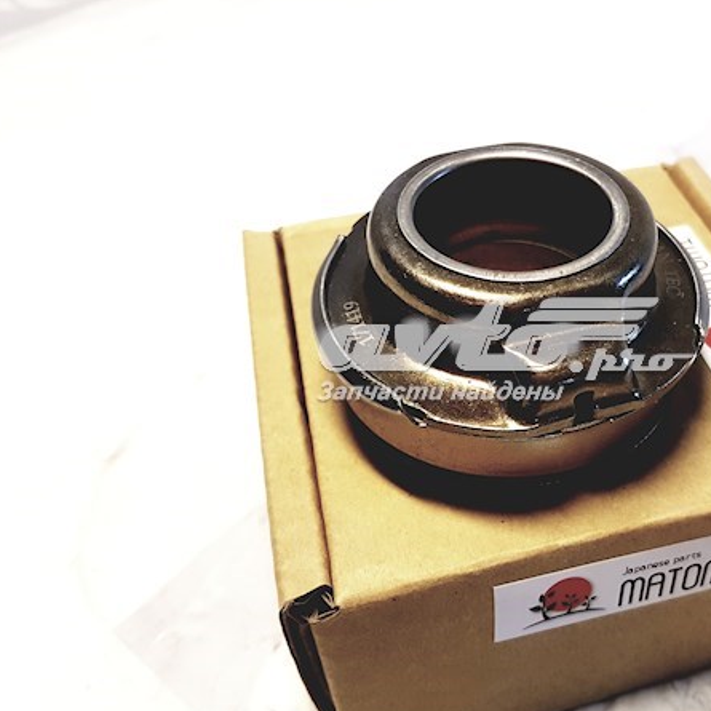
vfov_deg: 49.7
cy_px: 346
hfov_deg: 48.5
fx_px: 767
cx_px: 500
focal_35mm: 33
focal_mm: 4.2
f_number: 1.7
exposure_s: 1/50
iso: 64
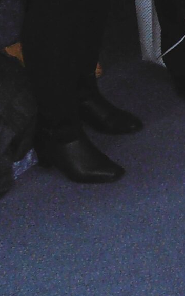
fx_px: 1137
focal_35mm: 141
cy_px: -85
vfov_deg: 14.2
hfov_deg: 7.9
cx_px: 572
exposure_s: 1/30
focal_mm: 5.25
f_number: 3.5
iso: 125
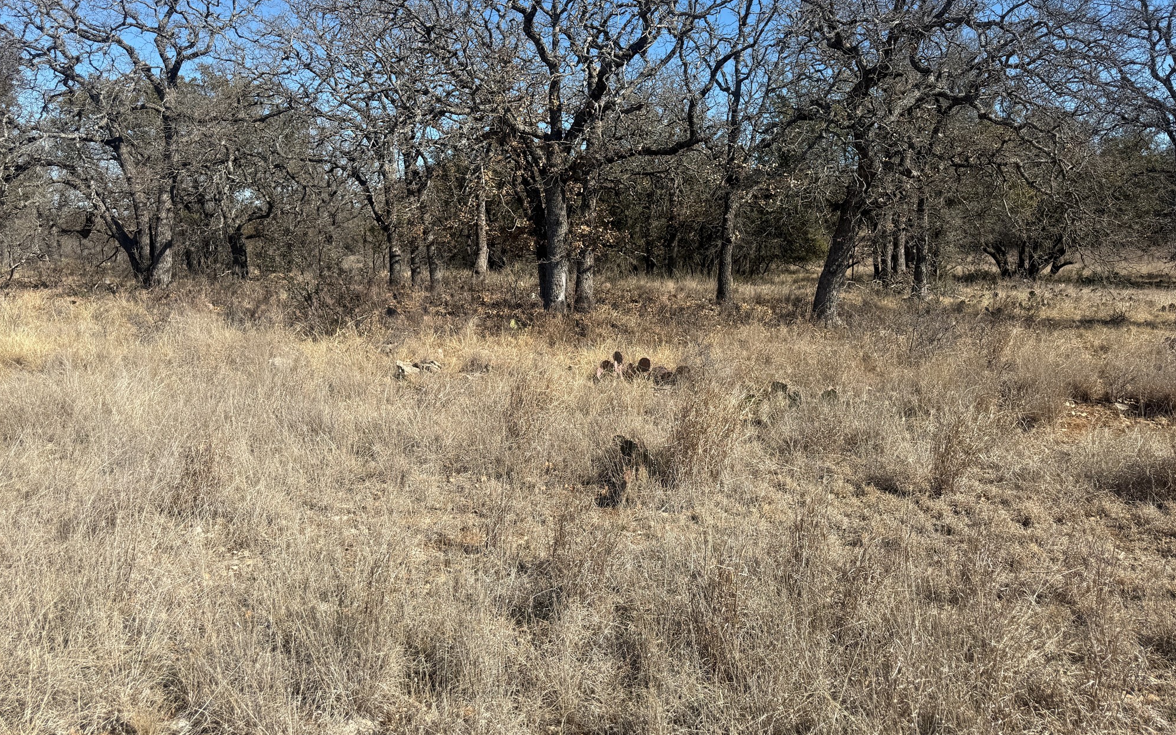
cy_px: 302
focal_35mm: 26
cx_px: 583
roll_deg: -0.1
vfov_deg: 47.4
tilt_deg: -3.4
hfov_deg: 70.4
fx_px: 833
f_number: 1.78
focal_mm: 6.76
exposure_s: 1/3279
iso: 80
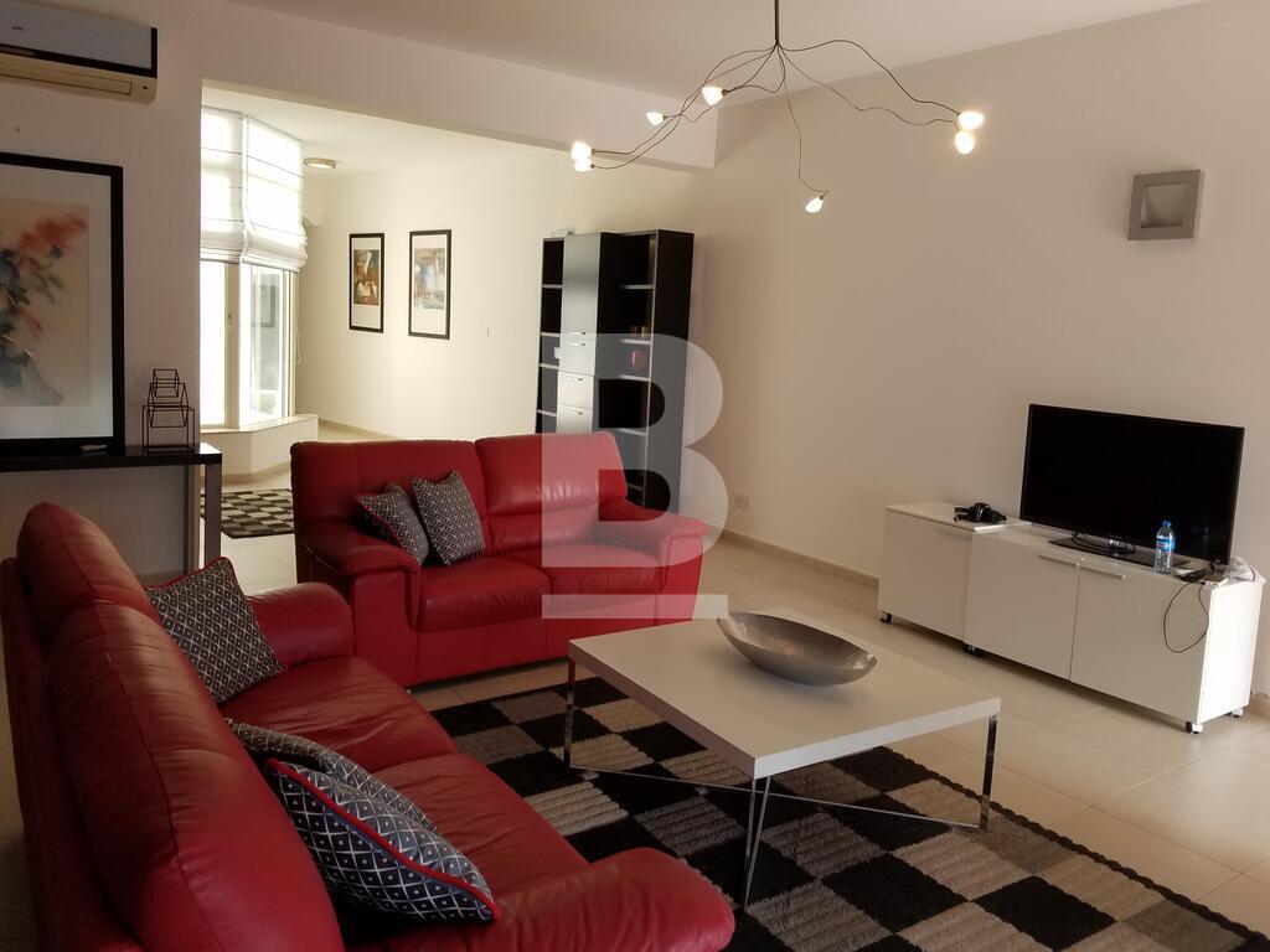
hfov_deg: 67.3
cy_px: 476
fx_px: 954
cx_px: 635
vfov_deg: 53.1
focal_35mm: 26
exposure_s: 1/123
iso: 50
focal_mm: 4.2
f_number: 1.7
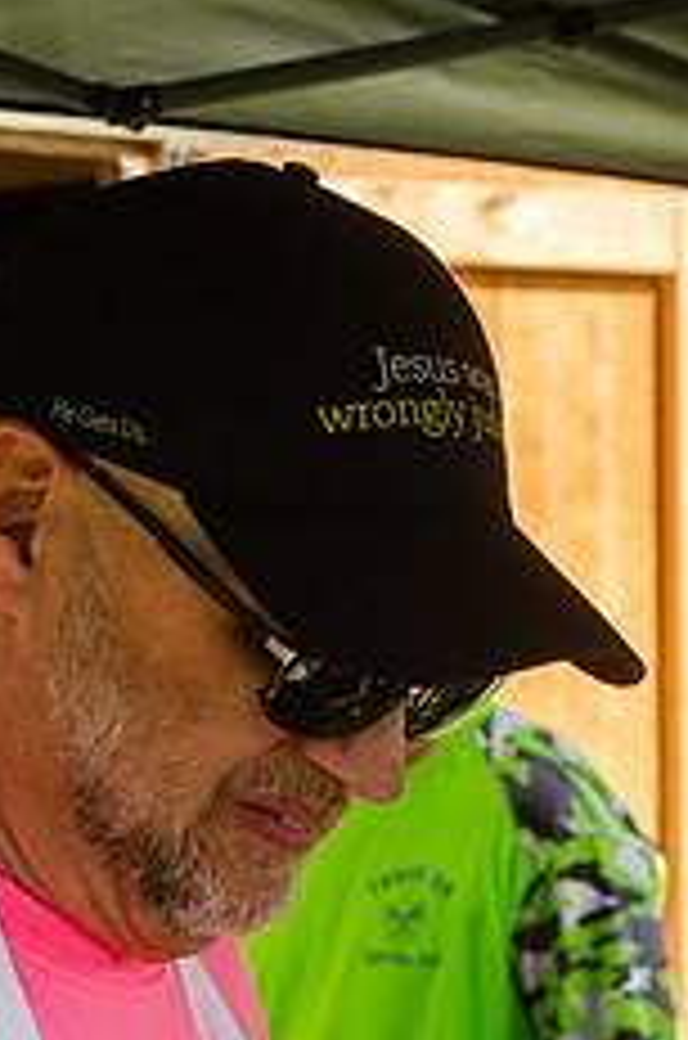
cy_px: 689
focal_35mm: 161
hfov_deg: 8.5
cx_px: 220
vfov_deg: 12.8
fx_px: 4636
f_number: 9
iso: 100
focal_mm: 55
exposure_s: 1/320
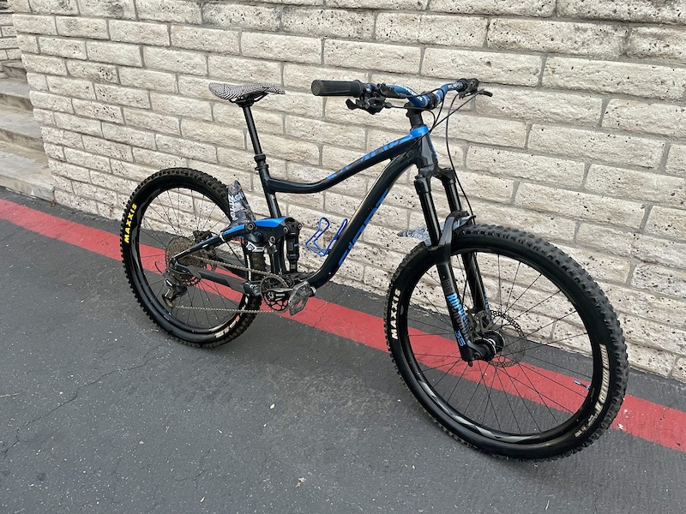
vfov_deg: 53.1
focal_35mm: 26
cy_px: 257
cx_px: 343
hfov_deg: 67.3
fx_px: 515
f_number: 1.6
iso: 400
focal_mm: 4.2
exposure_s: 1/60
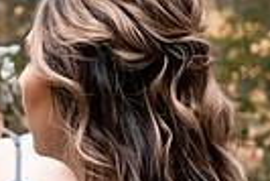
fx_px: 1044
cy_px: 50
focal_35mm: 139
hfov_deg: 14.2
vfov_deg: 9.9
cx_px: -81
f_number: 2.8
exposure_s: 1/640
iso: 250
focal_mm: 24
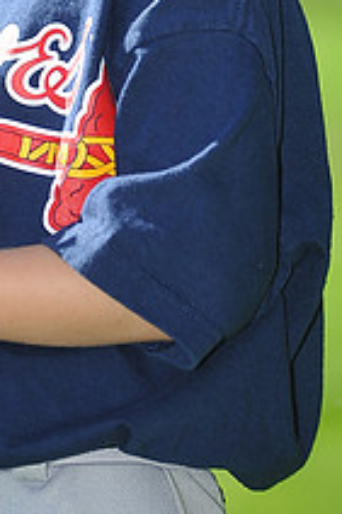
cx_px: -15
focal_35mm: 546
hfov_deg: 2.5
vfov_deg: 3.8
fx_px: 7793
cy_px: -141
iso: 200
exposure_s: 1/640
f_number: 4.5
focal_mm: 200
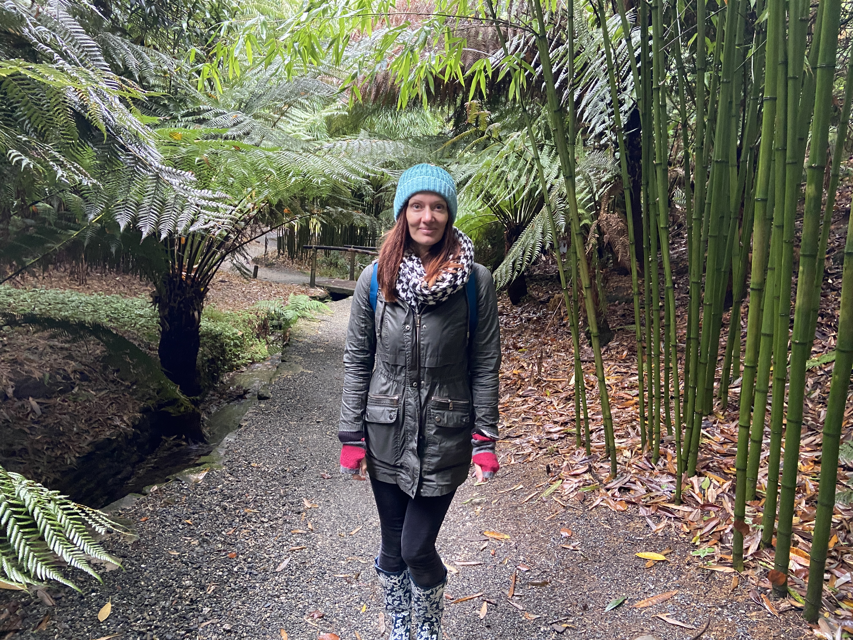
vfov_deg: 53.1
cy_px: 320
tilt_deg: -12.1
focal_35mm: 26
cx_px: 426
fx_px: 641
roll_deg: -2.6
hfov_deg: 67.3
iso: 500
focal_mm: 4.25
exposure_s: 1/60
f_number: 1.8
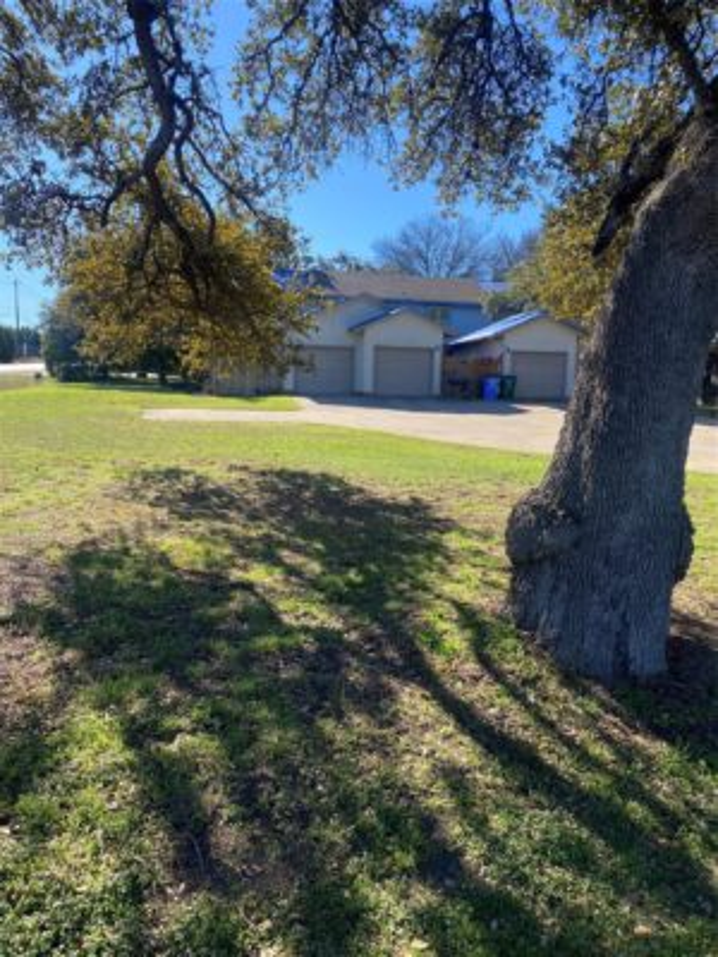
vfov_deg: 67.3
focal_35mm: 26
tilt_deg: -6.4
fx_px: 719
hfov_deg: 53.1
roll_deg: -1.9
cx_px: 359
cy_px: 478
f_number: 1.8
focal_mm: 4.25
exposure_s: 1/1034
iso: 32
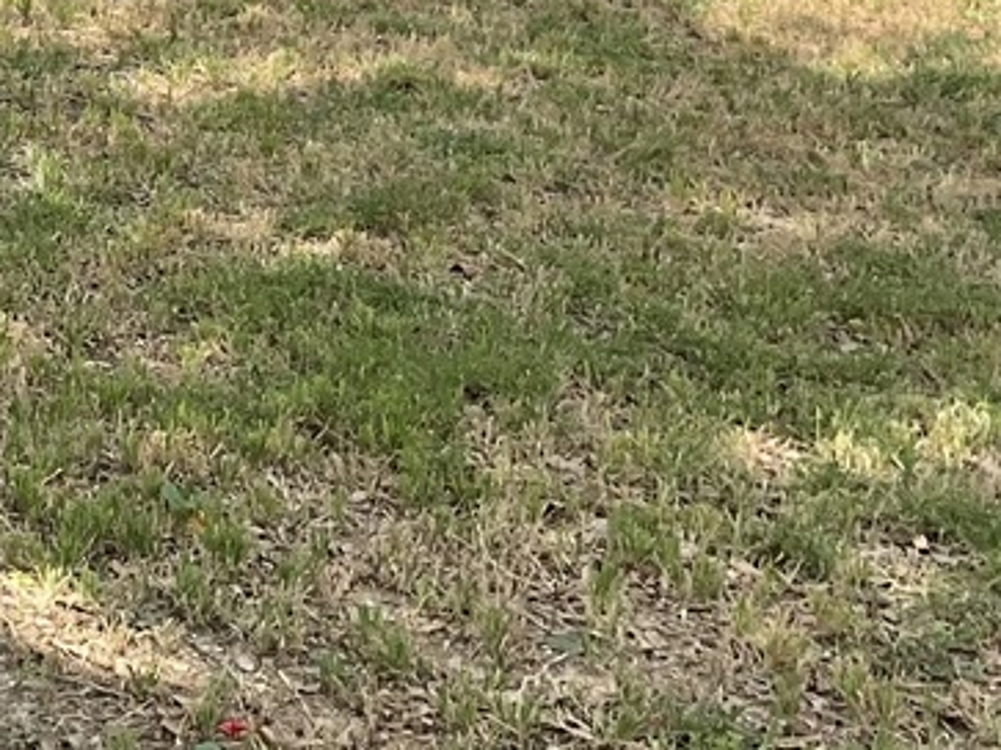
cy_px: -405
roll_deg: -2.2
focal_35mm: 115
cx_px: -543
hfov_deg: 15.6
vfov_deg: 12.2
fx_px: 3324
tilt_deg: -4.1
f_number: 1.8
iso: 16
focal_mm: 3
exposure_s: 1/1055
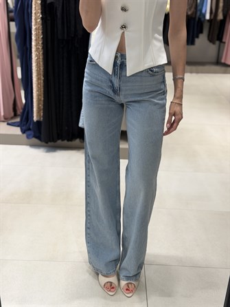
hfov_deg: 30.3
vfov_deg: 39.6
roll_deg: -2.5
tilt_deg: -37.2
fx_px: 425
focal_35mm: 48
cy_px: 154
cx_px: 115
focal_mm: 6.76
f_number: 1.78
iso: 50
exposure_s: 1/100
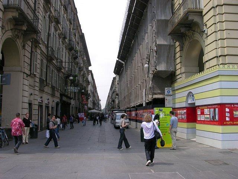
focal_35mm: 35
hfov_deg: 52.6
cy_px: 90
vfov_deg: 40.7
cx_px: 119
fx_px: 241
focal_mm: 8.9
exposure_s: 1/188
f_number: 5.6
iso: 50
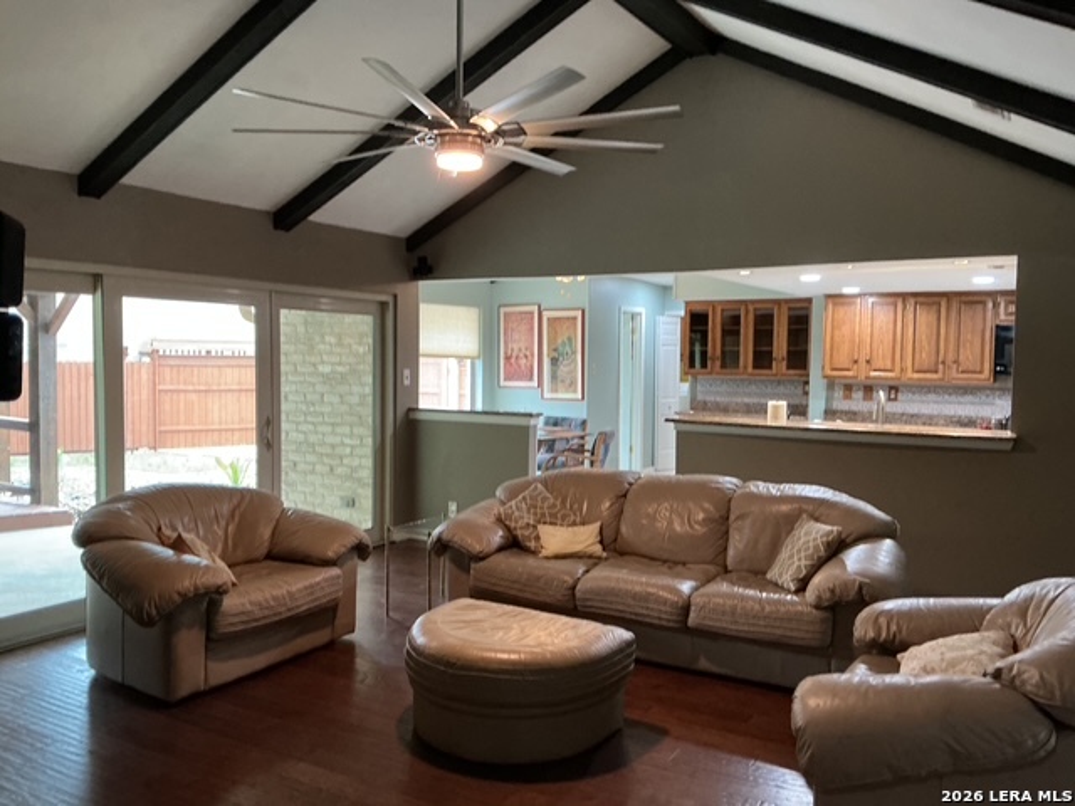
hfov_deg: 61.7
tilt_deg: -2.1
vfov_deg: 48.2
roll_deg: -0.2
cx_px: 538
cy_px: 403
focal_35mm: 29
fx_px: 901
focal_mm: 3
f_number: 1.8
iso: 250
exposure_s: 1/40
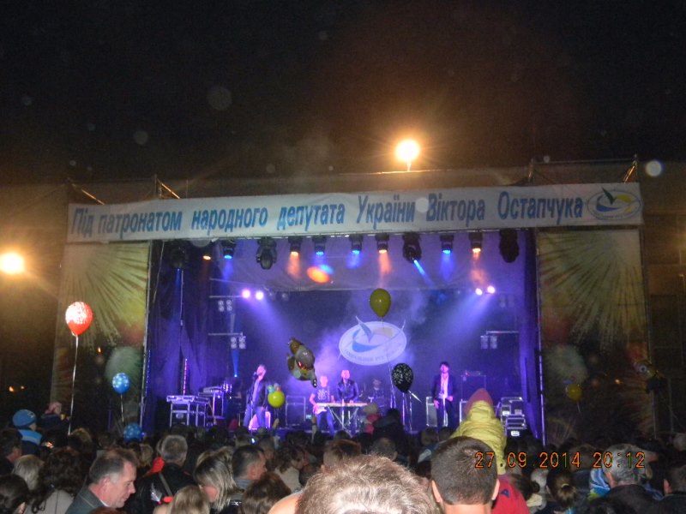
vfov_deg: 35.1
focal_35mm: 41
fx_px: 813
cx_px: 343
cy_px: 257
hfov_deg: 45.8
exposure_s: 1/30
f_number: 3.8
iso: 800
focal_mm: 7.3
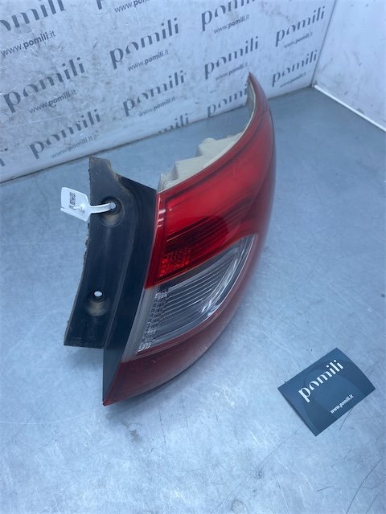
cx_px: 193
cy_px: 257
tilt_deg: -49.5
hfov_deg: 53.1
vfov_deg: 67.3
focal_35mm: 26
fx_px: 387
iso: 32
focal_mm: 4.25
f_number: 1.8
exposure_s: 1/816
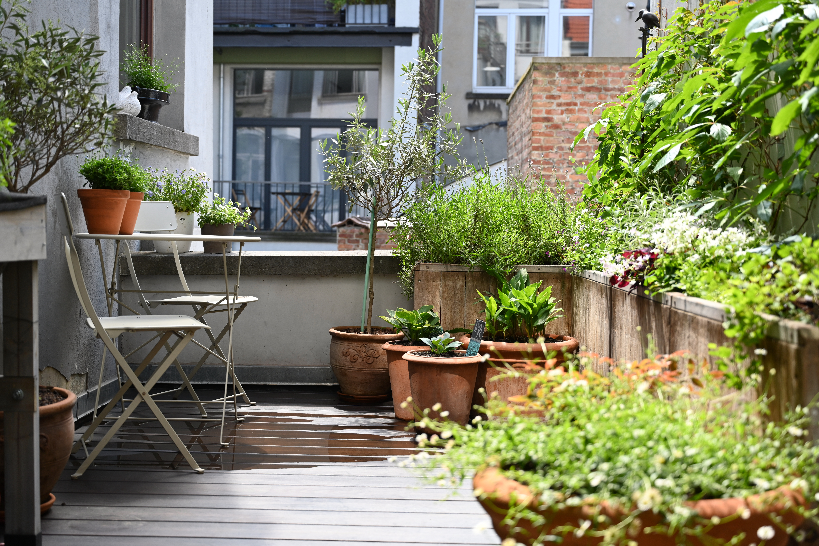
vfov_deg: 27.0
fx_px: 1137
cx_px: 410
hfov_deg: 39.6
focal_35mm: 50
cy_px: 273
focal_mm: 50
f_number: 4
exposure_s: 1/250
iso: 250
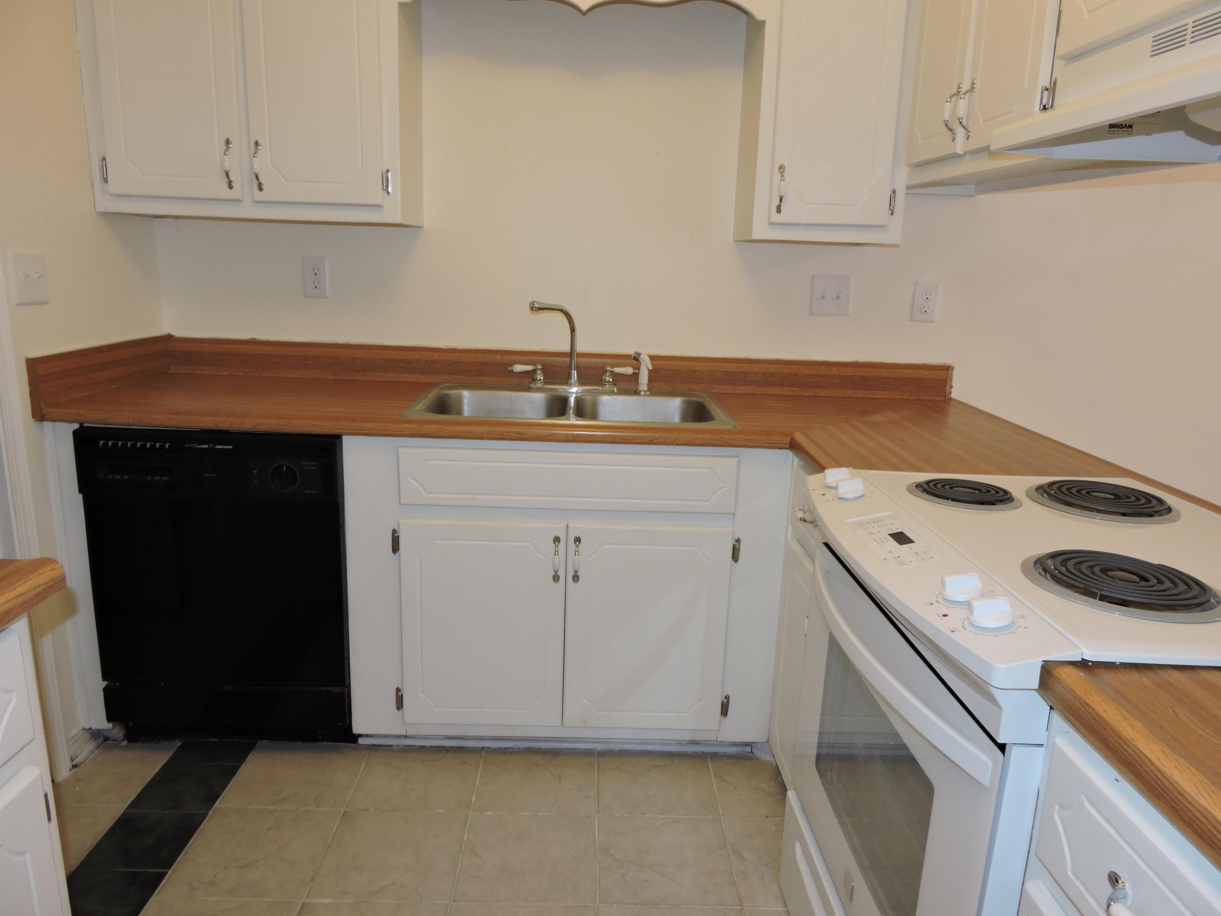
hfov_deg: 71.6
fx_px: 847
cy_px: 458
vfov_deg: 56.8
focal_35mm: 24
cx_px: 610
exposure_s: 1/30
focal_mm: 4.3
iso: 200
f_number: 3.3
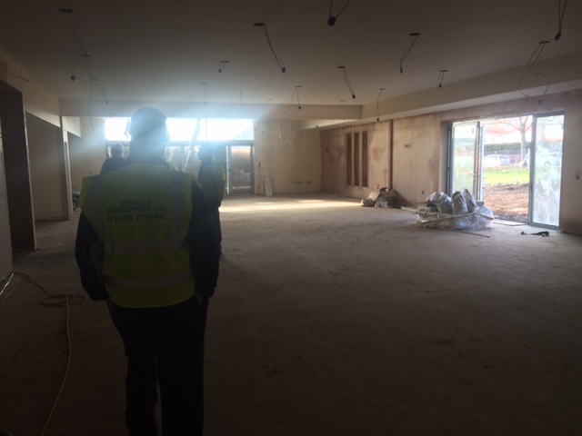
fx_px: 488
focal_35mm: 29
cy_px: 218
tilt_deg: -8.6
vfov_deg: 48.2
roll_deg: +2.9
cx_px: 291
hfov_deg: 61.7
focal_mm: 4.15
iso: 32
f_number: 2.2
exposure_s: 1/60
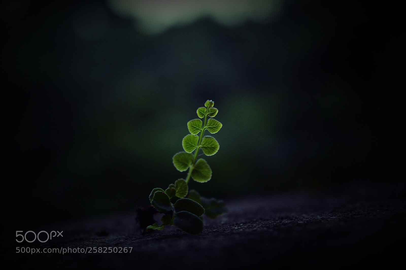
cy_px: 135
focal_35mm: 82
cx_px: 203
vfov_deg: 16.5
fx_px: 930
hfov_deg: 24.6
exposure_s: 1/80
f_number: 5.6
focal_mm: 55
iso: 800
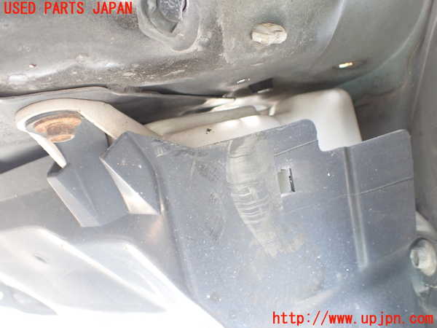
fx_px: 379
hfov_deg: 60.0
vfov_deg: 46.8
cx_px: 218
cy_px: 164
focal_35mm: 30
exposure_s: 1/60
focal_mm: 5.4
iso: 800
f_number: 2.3
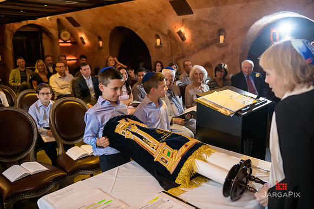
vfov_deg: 41.1
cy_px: 104
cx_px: 157
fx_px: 279
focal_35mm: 32
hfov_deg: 58.7
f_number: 3.2
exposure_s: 1/125
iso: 1600
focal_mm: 32
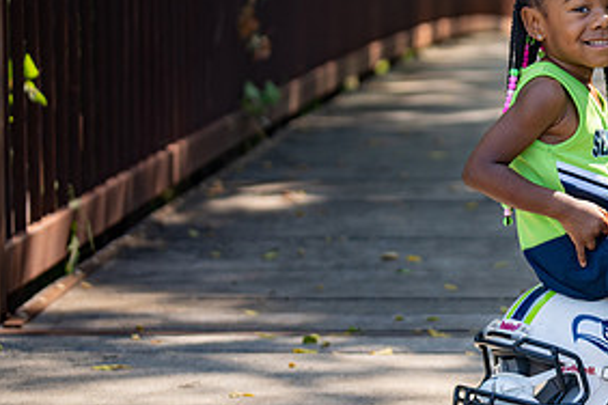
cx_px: 586
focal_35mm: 144
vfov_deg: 9.5
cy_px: 154
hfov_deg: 14.1
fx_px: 2432
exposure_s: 1/320
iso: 100
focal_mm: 70
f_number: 2.8
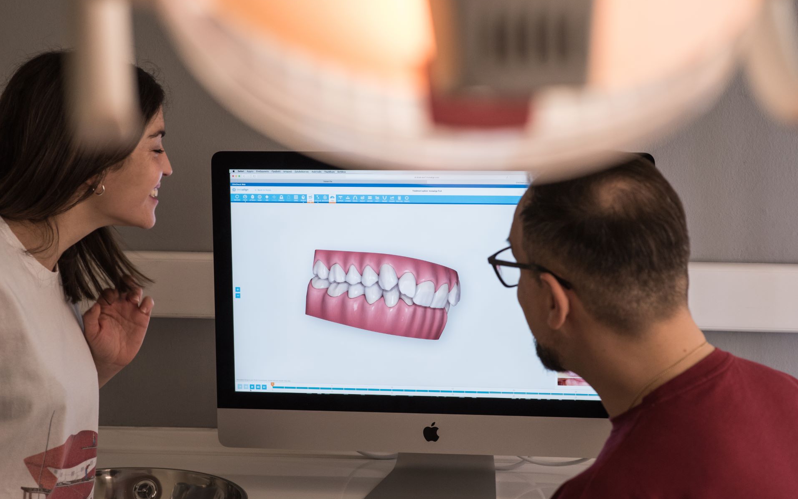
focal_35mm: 87
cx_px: 400
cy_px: 255
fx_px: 1892
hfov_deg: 23.8
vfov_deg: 15.0
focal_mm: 85
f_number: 5
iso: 1600
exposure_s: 1/160
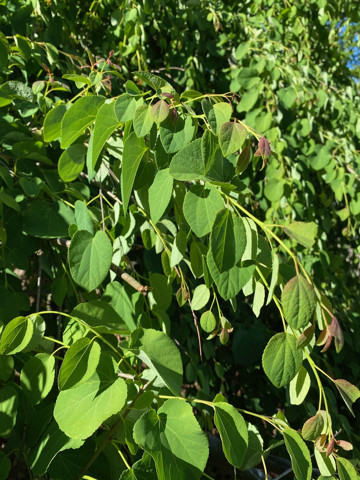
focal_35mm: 26
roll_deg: -3.7
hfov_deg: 53.1
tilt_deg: -11.1
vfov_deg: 67.3
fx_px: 361
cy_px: 240
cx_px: 180
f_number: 1.8
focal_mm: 4.25
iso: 32
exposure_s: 1/999
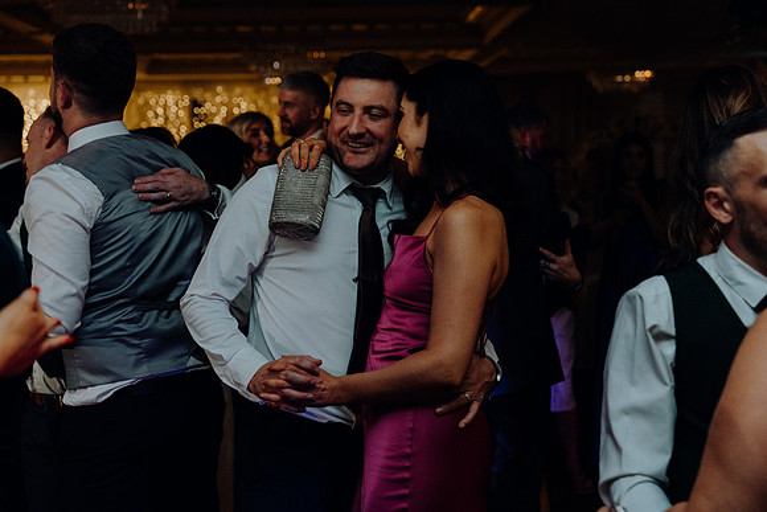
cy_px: 256
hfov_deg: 35.6
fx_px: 1193
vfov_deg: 24.2
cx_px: 384
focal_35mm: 56
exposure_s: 1/160
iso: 2500
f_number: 3.5
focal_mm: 56
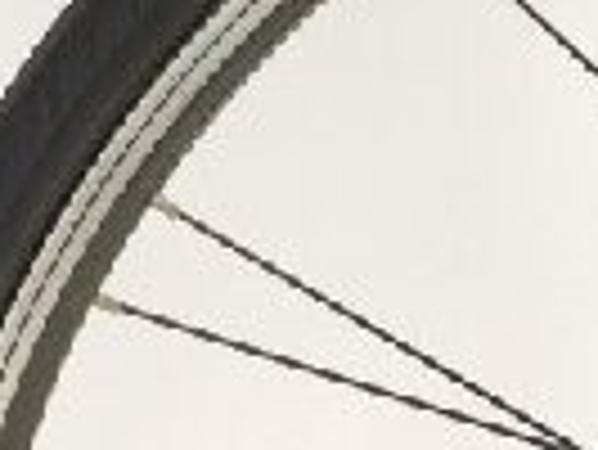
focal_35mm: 122
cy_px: -513
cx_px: -472
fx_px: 2109
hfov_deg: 14.3
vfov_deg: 10.9
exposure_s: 1/300
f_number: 1.79
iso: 647
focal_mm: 4.71
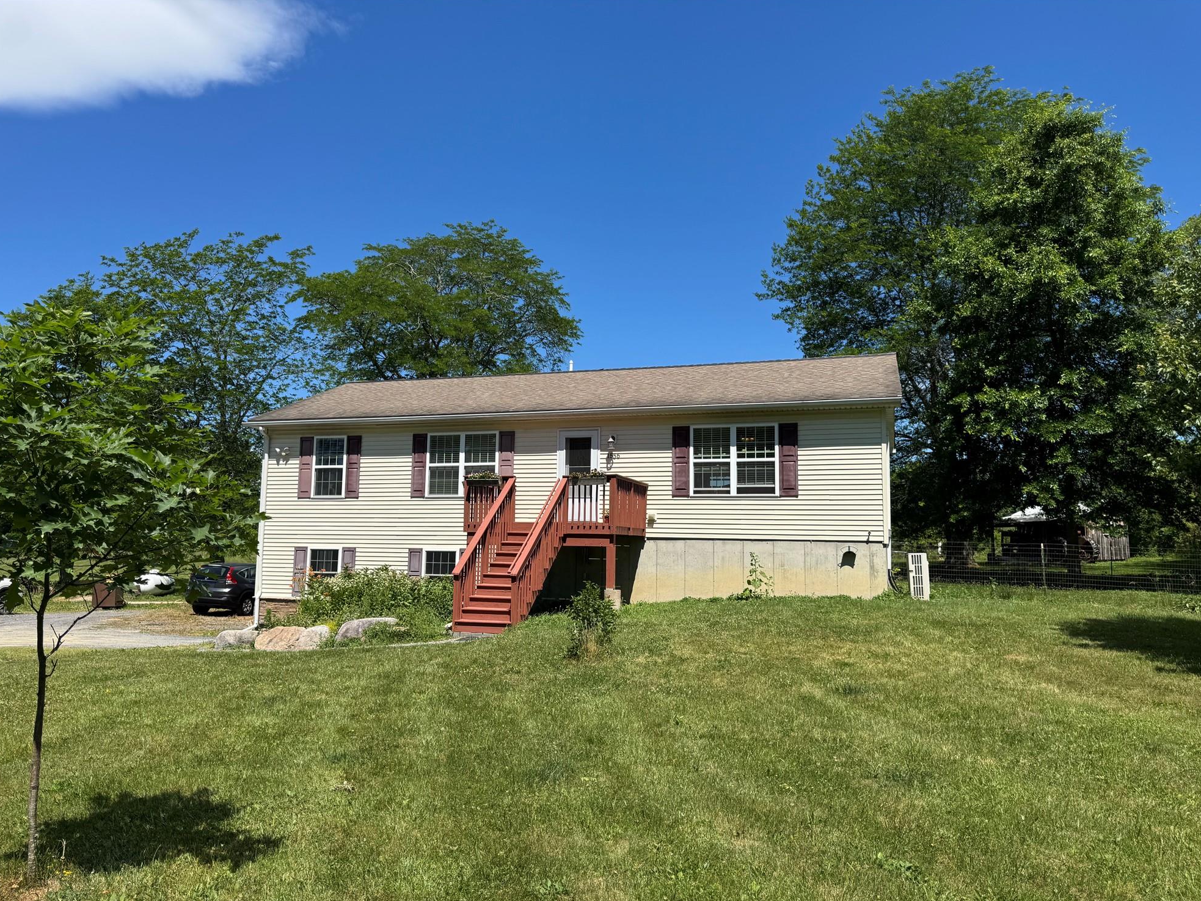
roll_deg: -0.4
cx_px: 590
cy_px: 465
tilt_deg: +4.5
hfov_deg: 69.4
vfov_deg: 54.9
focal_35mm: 25
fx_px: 867
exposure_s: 1/4310
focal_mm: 6.76
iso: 80
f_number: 1.78
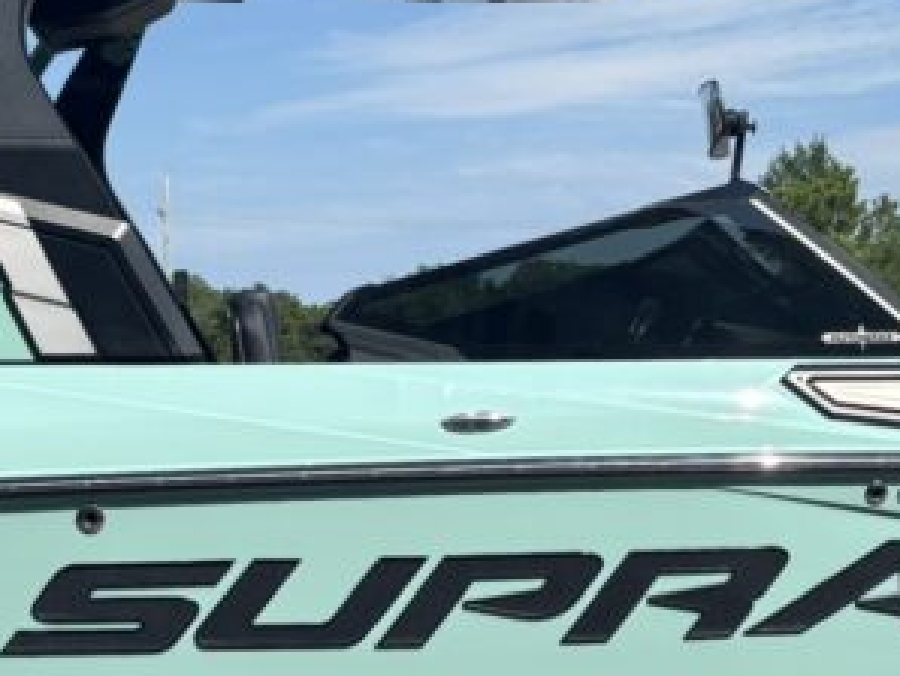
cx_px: 282
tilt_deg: -3.4
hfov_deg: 21.0
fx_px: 2420
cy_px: 582
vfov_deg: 15.8
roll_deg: +1.0
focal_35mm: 93
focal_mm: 5.96
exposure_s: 1/4255
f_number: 1.6
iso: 50
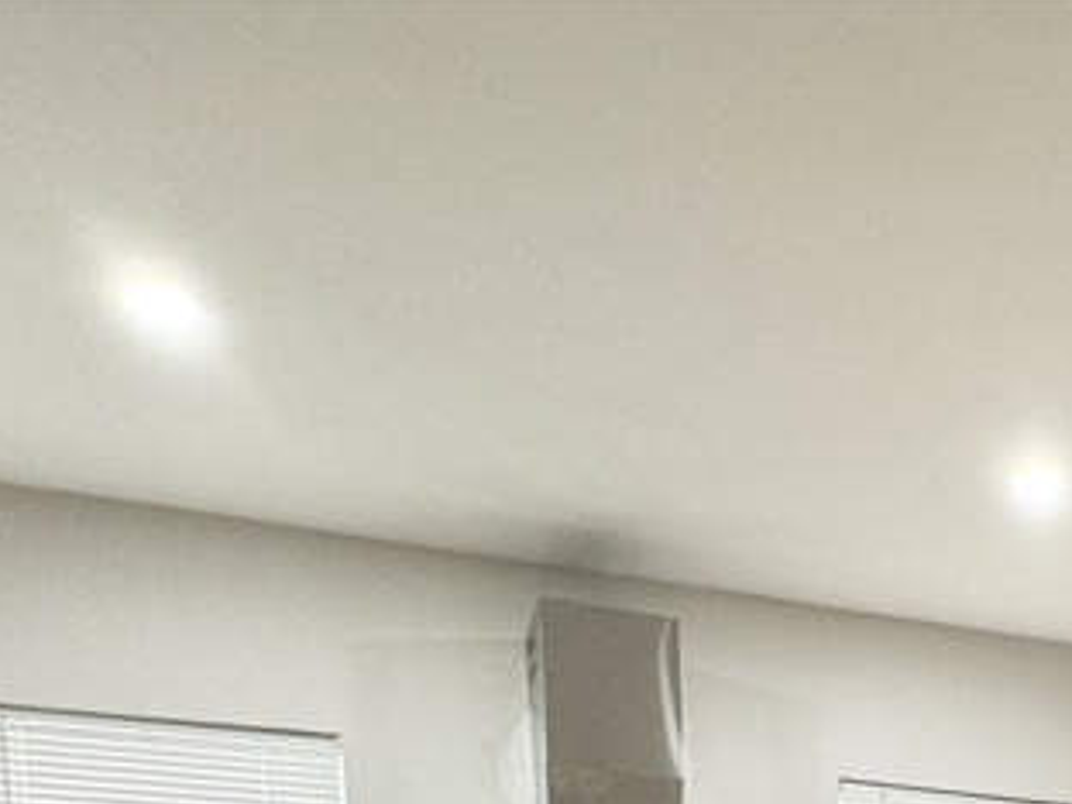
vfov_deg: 23.1
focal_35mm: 46
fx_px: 1425
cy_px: 1309
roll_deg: -0.1
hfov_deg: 36.8
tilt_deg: -7.0
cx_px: 1086
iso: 160
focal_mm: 2.22
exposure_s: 1/60
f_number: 2.2
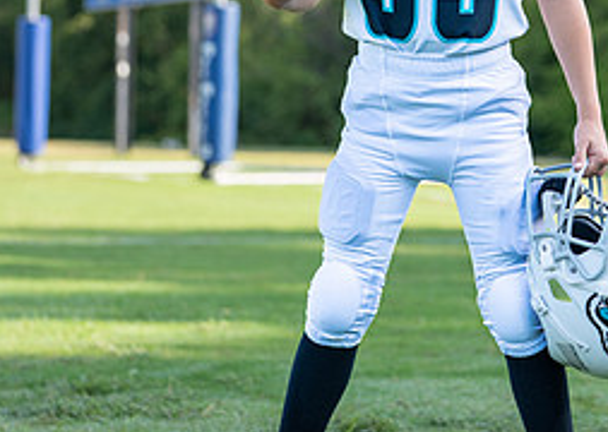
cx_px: 455
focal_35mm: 147
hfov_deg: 13.6
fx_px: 2535
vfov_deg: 9.7
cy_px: 41
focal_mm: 50
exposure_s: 1/800
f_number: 2.2
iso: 100
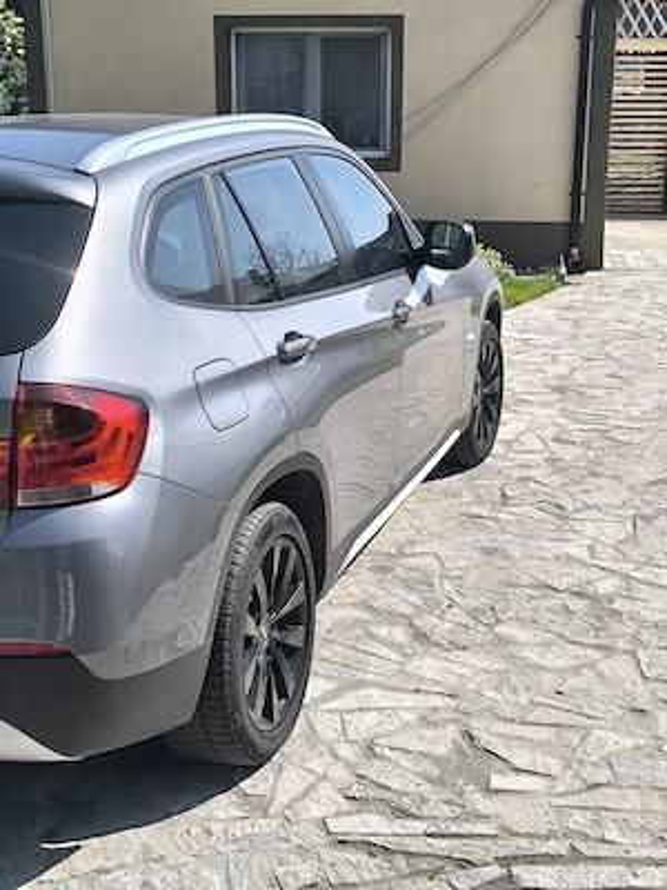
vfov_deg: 38.9
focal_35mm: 49
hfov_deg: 29.7
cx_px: 334
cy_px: 445
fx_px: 1259
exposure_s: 1/1127
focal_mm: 6.14
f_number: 1.65
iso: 50
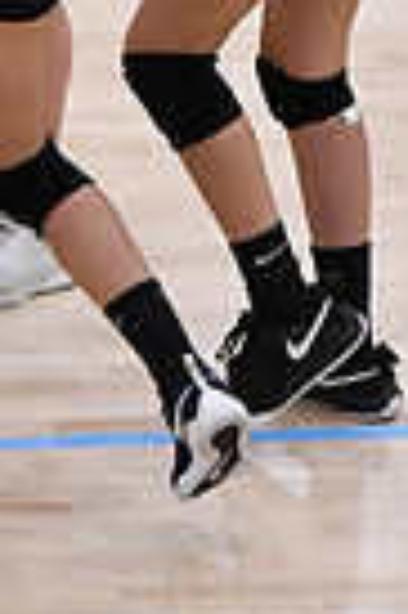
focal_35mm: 739
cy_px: -569
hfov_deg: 1.9
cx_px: -352
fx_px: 12594
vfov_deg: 2.8
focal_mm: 116
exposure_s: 1/1250
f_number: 3.2
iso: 6400
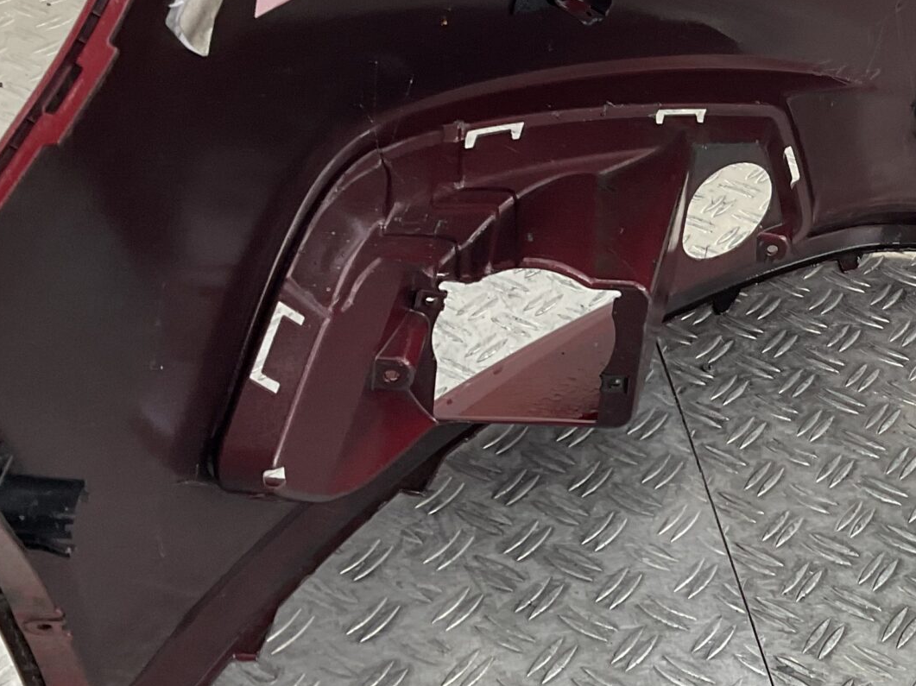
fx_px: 1852
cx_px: 875
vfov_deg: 20.8
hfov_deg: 26.6
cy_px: 143
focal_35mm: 70
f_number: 1.8
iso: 32
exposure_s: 1/120
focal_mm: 3
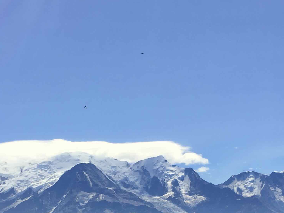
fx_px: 640
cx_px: 123
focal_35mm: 78
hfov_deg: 25.0
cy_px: 229
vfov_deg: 18.3
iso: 25
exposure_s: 1/2198
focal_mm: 4.15
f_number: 2.2
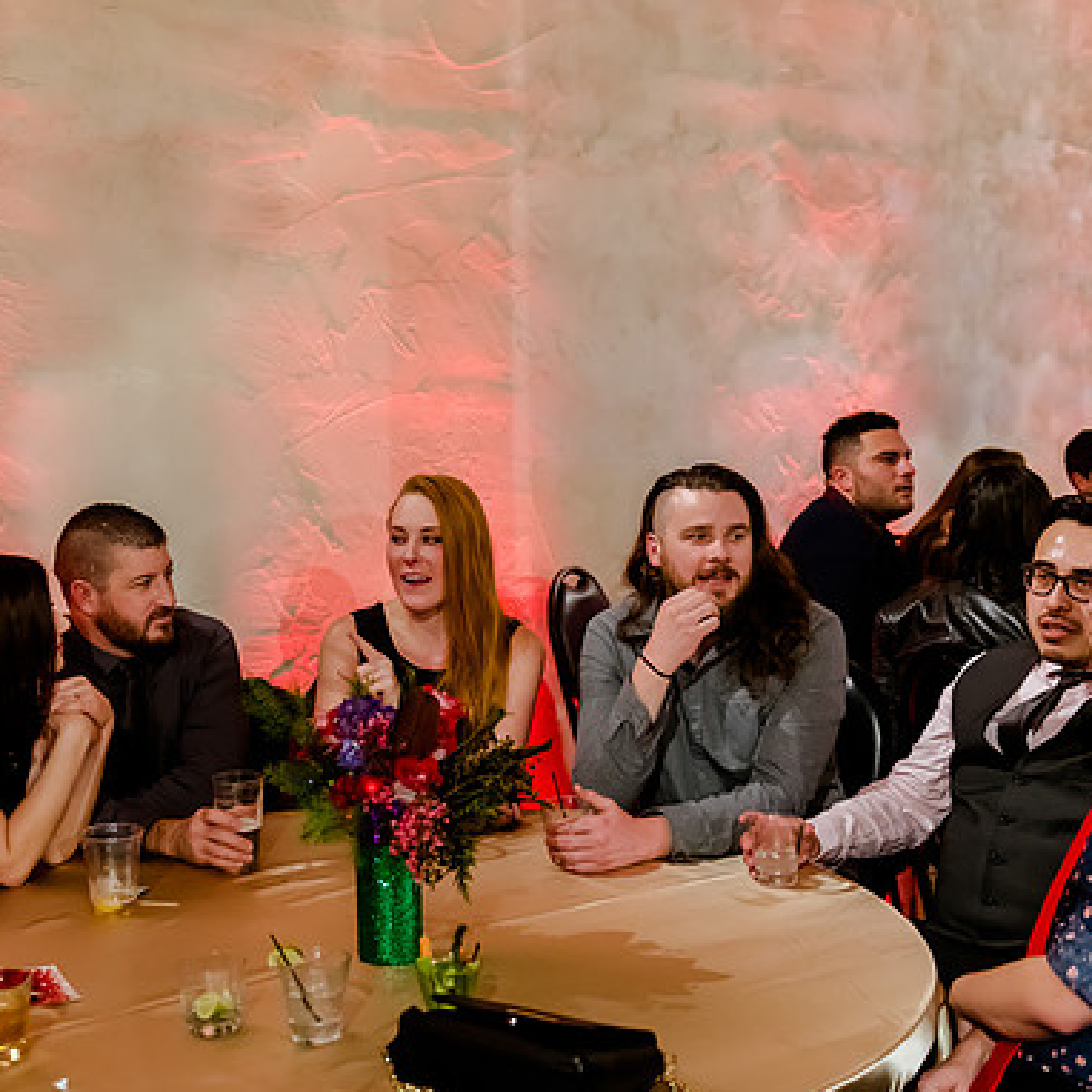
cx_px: 420
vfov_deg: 34.7
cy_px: 550
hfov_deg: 34.5
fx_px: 1749
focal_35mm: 49
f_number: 2.8
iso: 4000
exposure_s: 1/100
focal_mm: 38
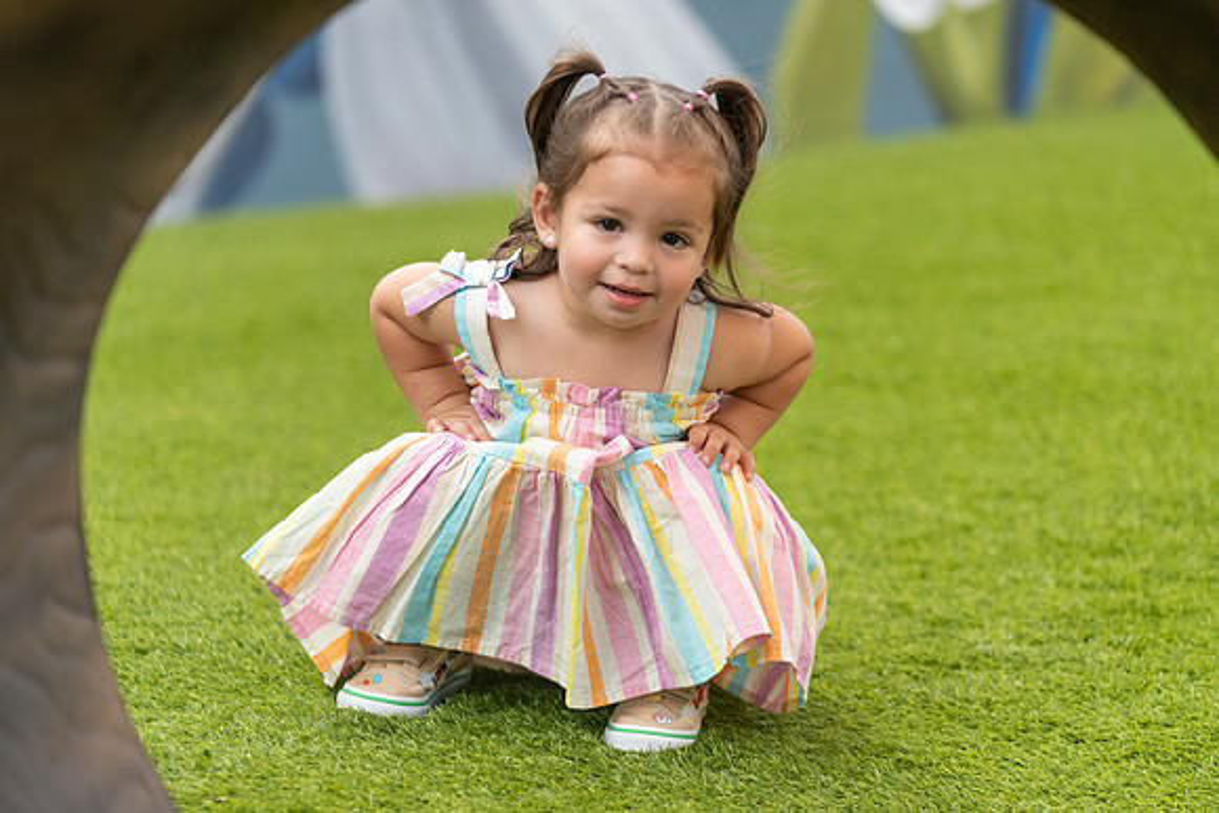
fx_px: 5477
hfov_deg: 12.7
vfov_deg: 8.5
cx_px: 610
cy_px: 406
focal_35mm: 162
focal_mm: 138
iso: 1000
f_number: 2.8
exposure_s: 1/1000
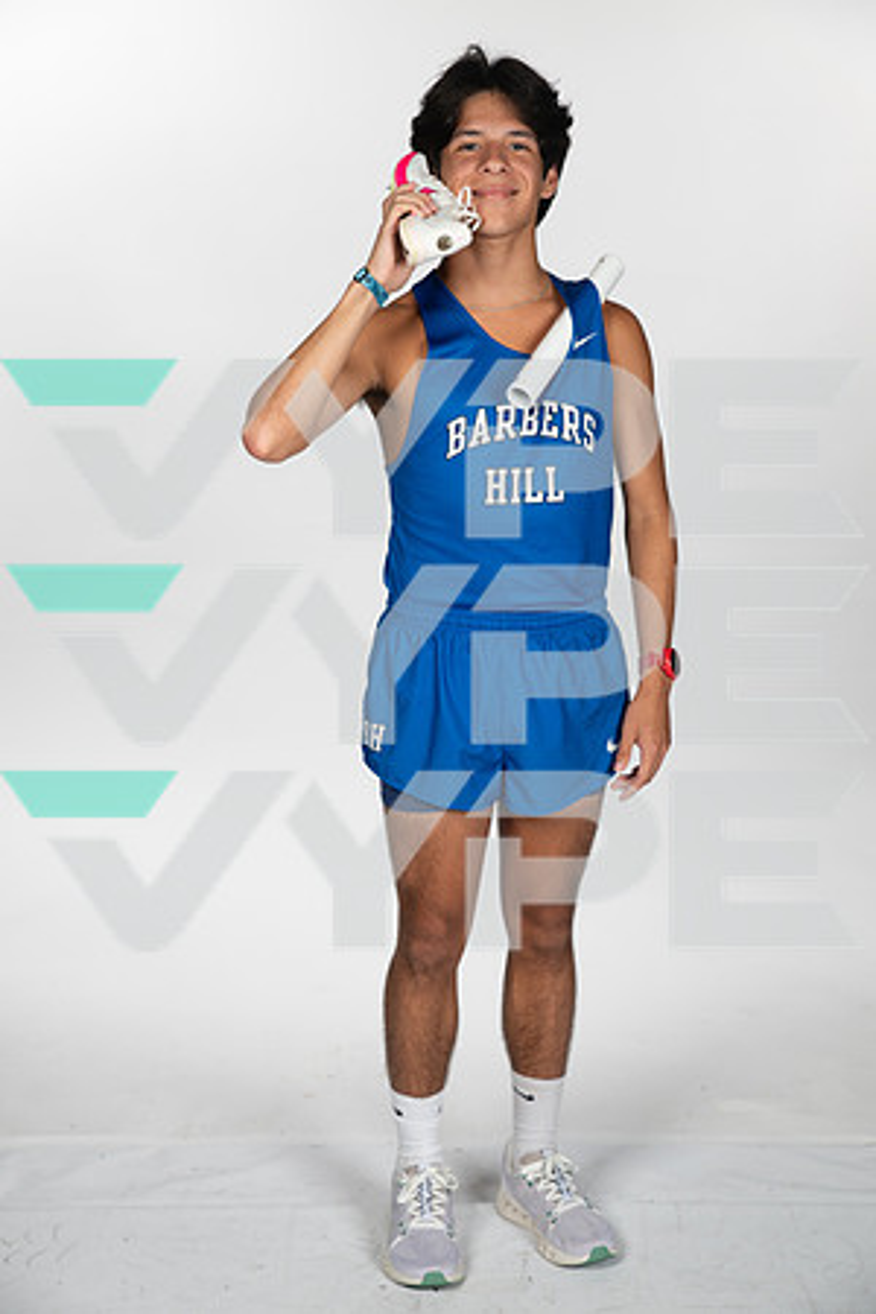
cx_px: 438
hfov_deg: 20.9
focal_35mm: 65
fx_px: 2372
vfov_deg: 31.0
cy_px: 657
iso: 250
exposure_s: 1/500
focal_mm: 65
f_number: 7.1
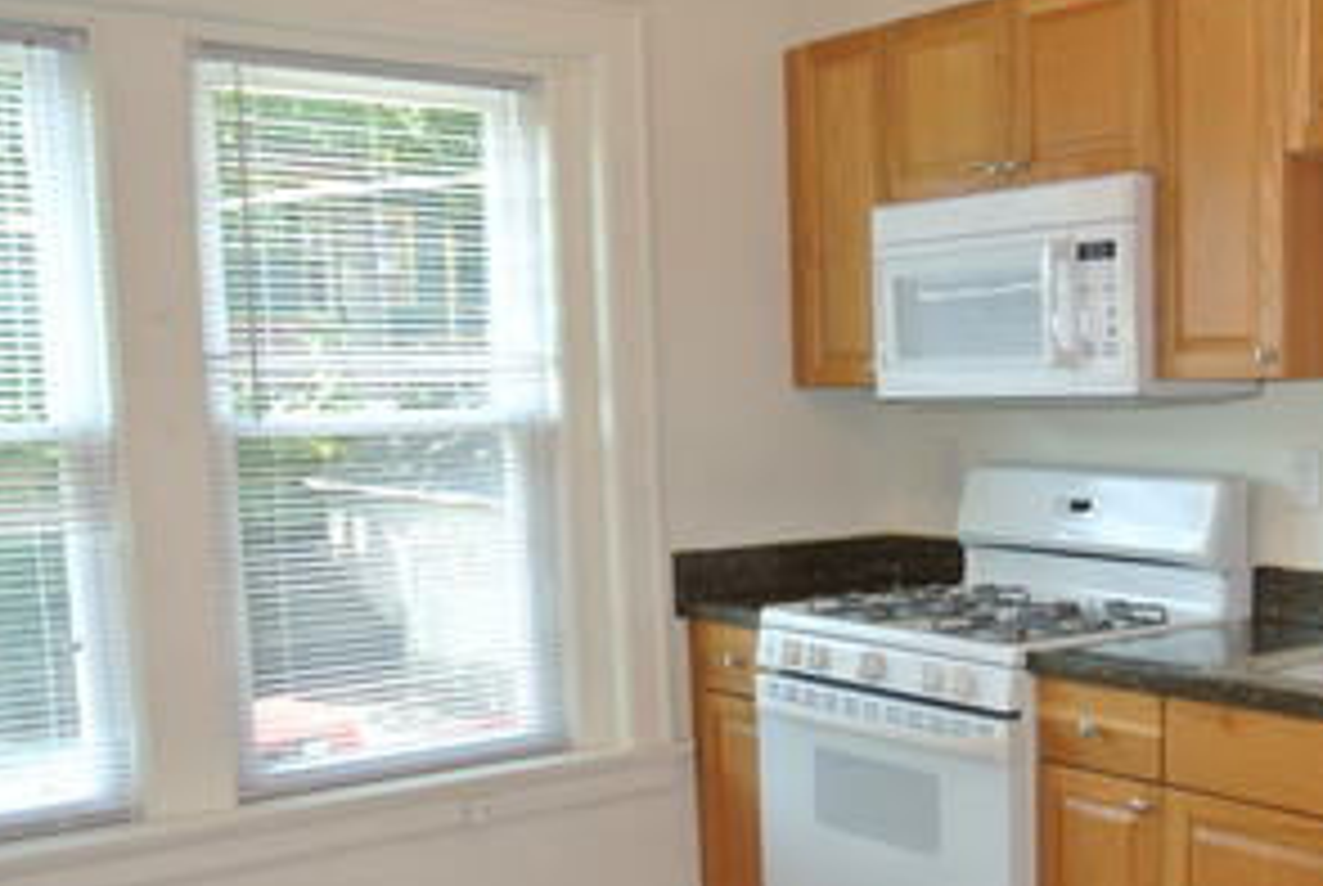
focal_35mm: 47
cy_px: 609
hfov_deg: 40.4
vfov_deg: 28.5
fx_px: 1730
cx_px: 1030
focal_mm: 10
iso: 200
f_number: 3.5
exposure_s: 1/60
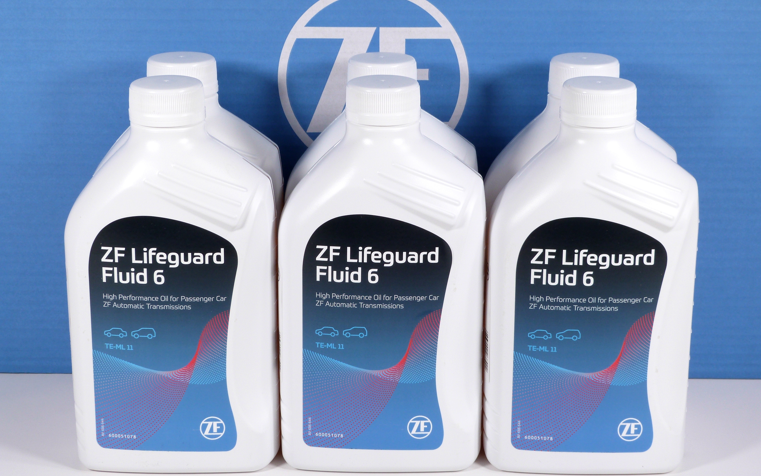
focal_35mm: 73
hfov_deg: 28.2
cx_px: 380
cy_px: 240
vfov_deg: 17.8
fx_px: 1514
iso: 100
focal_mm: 12.1
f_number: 4
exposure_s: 1/250
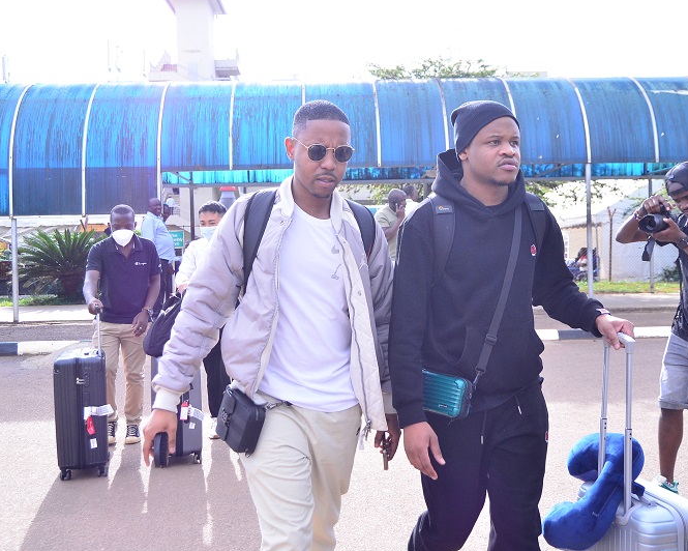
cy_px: 249
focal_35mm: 38
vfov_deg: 39.1
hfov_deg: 47.9
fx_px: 774
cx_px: 349
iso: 800
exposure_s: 1/2000
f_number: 4
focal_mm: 20
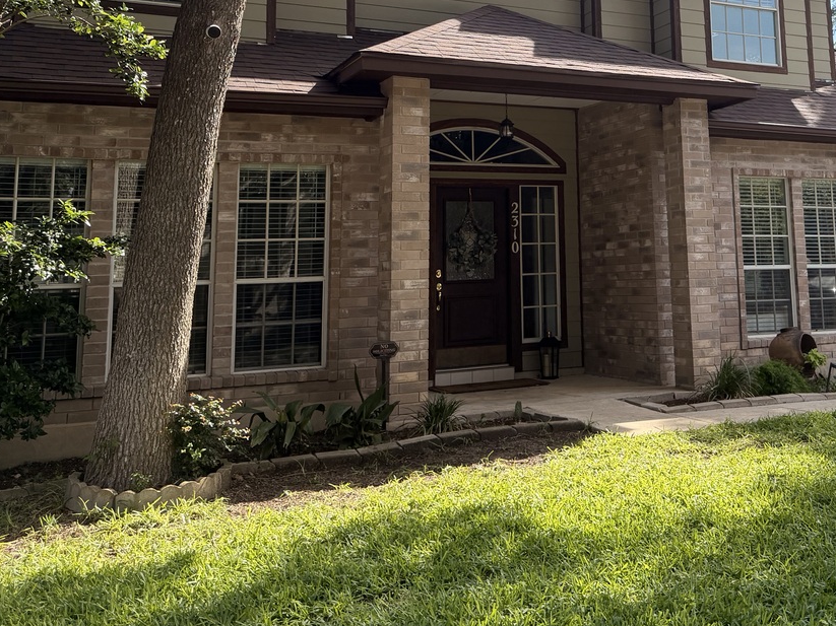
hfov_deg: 43.8
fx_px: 1014
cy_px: 101
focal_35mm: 42
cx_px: 595
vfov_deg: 33.1
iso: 100
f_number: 1.78
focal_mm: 6.76
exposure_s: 1/1901
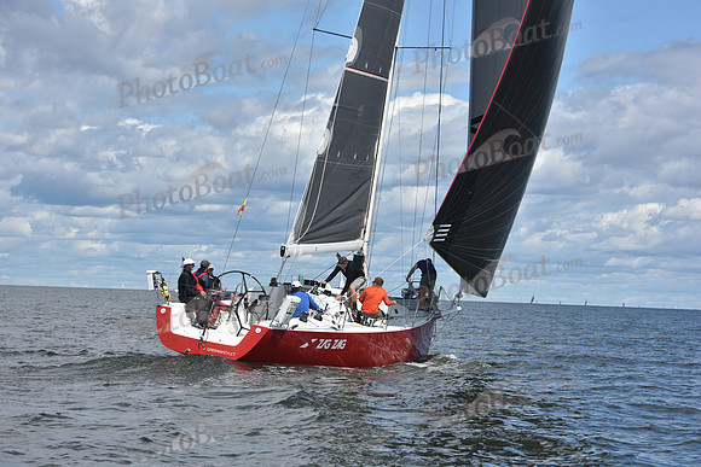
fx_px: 2045
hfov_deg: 19.5
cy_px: 234
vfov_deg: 13.0
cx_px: 350
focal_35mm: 105
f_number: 11
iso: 250
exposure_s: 1/800
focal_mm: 105
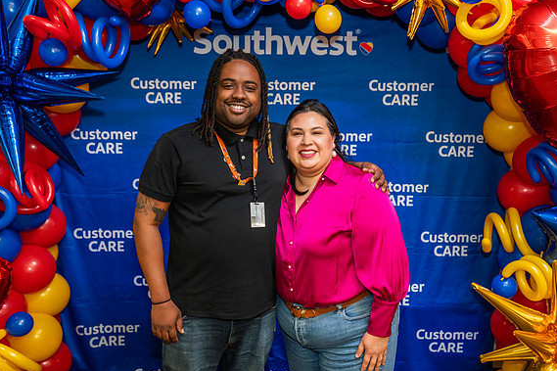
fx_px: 711
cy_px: 186
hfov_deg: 42.8
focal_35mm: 46
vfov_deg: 29.2
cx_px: 282
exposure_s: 1/160
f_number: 4
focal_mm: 44
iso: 2000
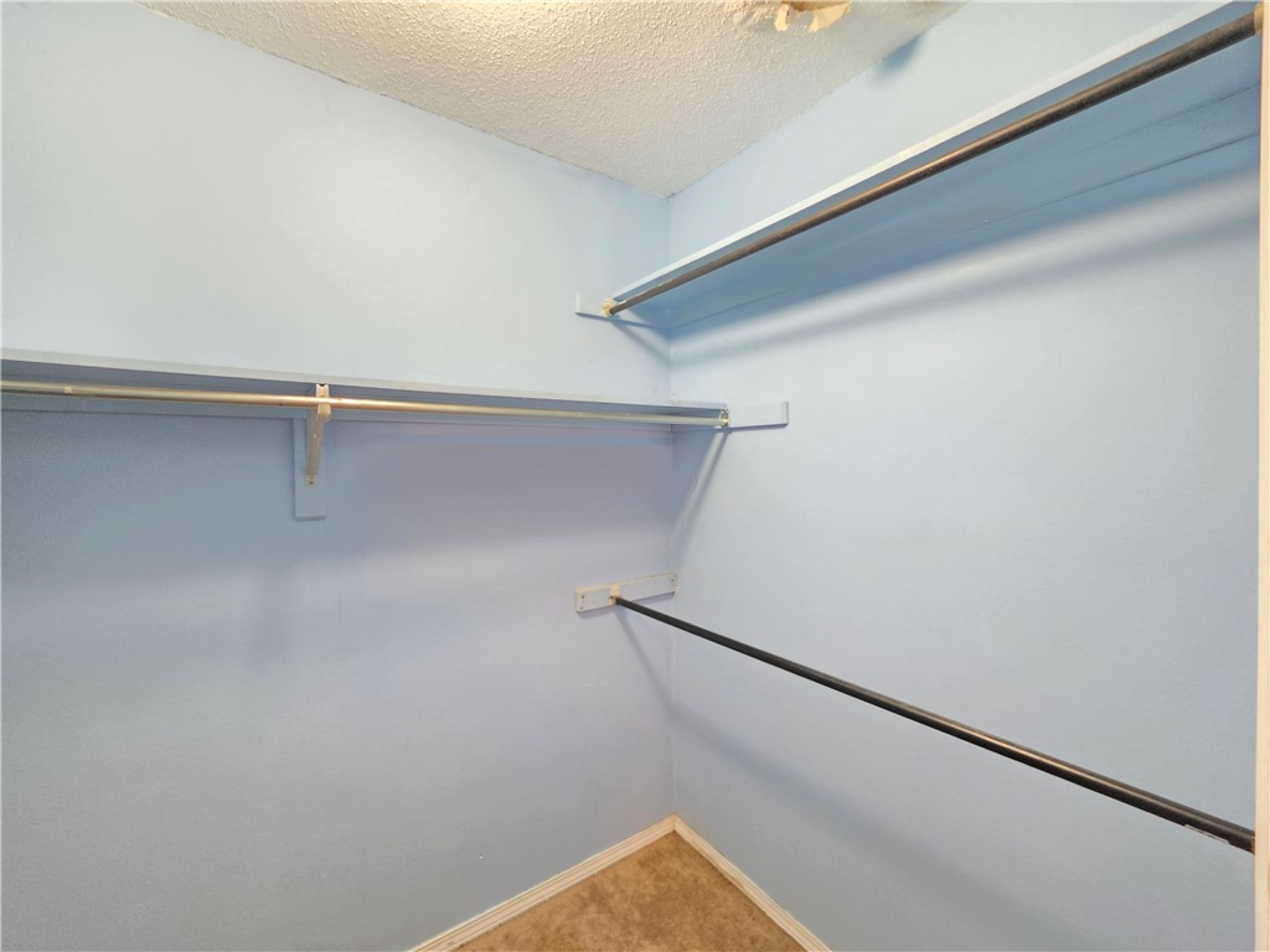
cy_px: 476
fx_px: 477
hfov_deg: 106.2
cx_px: 635
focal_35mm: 13
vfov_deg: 89.9
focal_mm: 2.2
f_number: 1.9
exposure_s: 1/60
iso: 1000
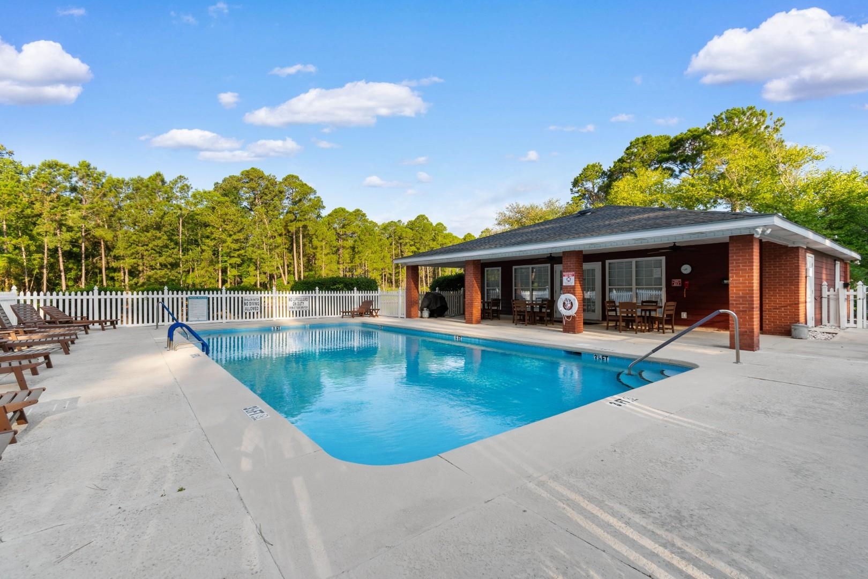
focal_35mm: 15
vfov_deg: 77.3
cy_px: 290
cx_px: 434
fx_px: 362
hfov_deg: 100.4
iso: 100
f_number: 7.1
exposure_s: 1/200
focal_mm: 10
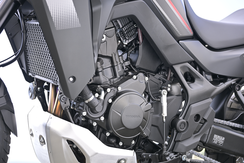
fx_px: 434
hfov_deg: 31.4
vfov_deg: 21.2
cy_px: 82
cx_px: 122
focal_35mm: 64
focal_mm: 64
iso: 400
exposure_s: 1/400
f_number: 4.5
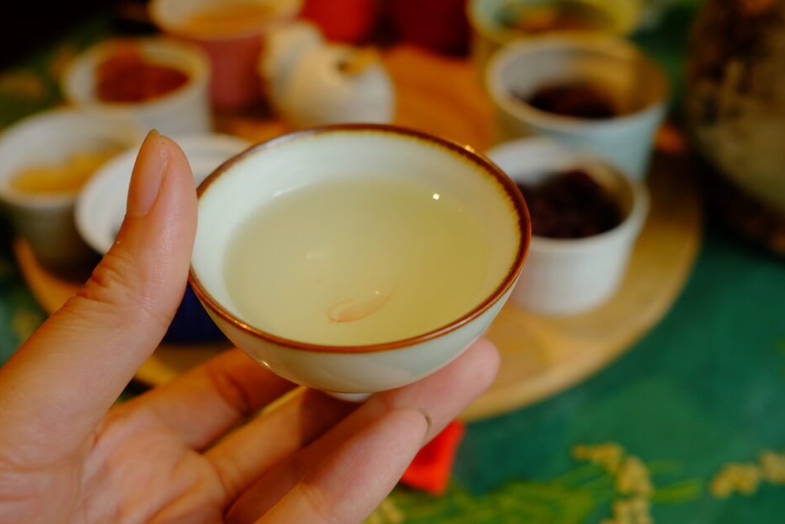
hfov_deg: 50.6
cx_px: 364
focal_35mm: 38
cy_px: 258
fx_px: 829
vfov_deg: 35.1
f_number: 4
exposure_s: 1/150
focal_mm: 23
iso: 400
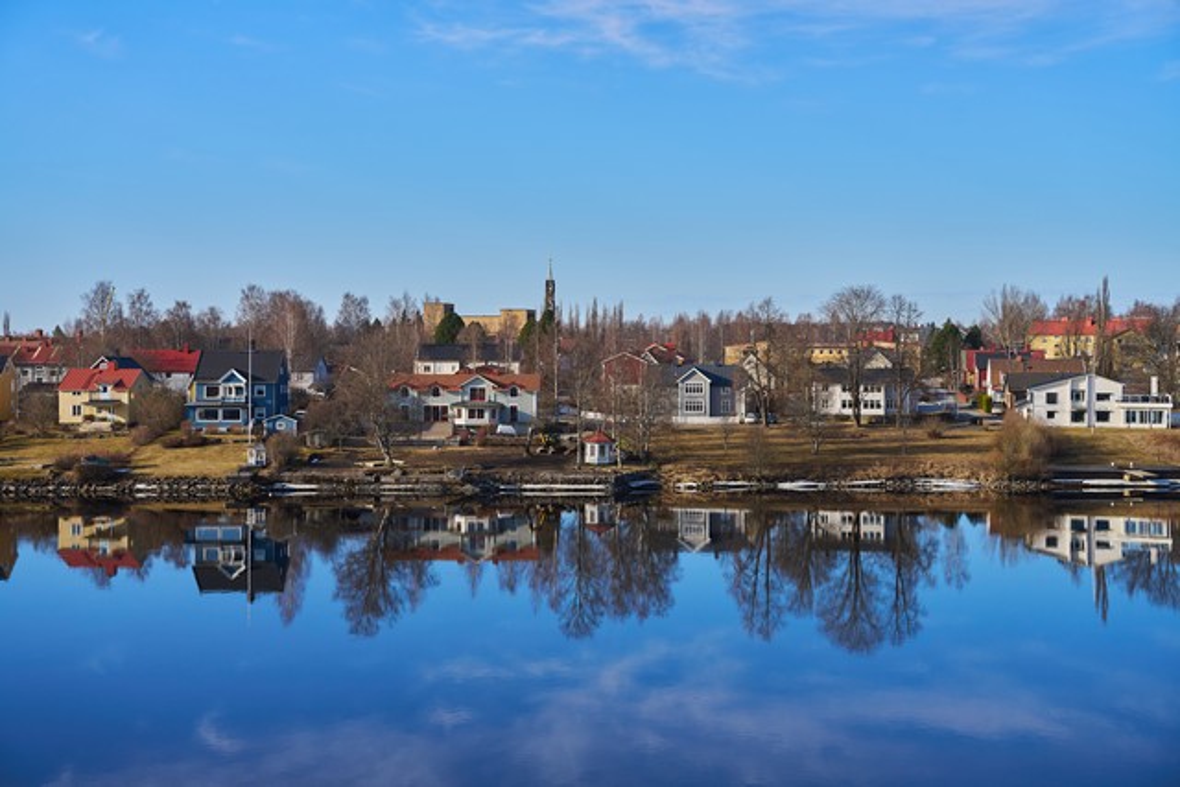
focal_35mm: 55
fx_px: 1803
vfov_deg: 24.6
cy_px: 394
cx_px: 590
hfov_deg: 36.2
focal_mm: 55
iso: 100
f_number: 5.6
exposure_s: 1/640
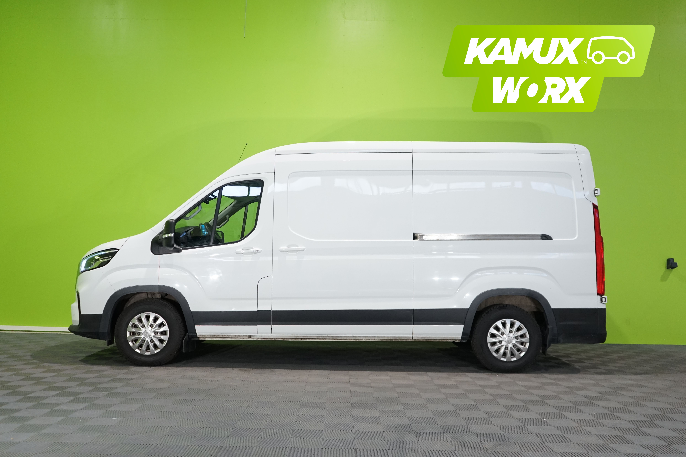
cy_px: 228
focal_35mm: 31
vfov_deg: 42.3
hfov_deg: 60.3
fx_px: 591
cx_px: 343
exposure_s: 1/125
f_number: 4
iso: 1600
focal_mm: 31
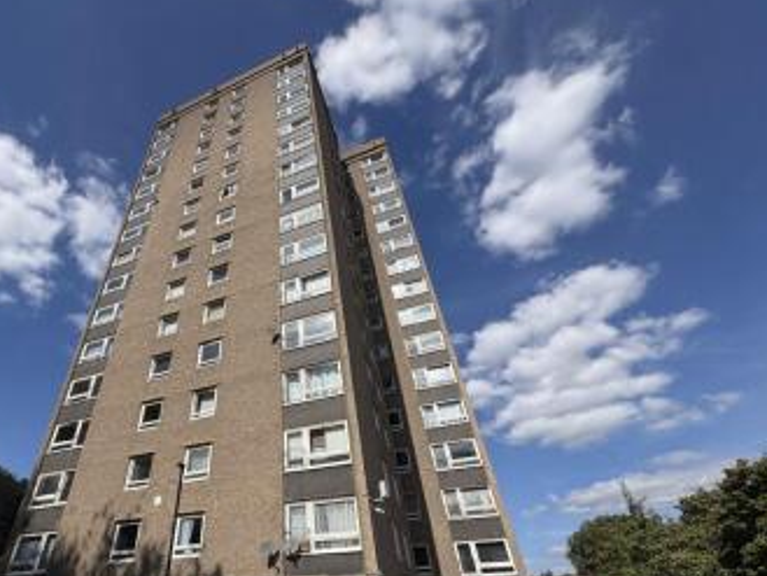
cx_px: 281
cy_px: 342
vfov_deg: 71.0
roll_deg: +1.9
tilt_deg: +35.7
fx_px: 399
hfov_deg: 85.8
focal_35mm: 18
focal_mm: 2.22
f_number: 2.2
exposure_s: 1/3390
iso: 50
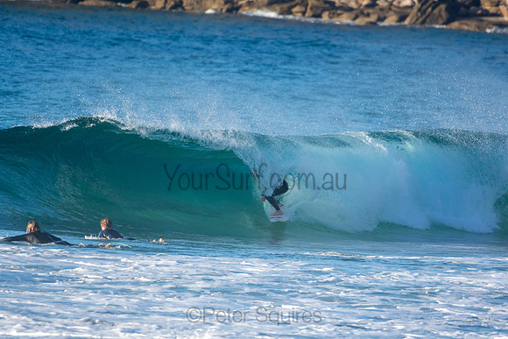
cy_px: 170
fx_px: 10585
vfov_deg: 1.8
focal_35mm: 750
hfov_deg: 2.7
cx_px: 254
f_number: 5.6
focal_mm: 500
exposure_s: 1/1250
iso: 450
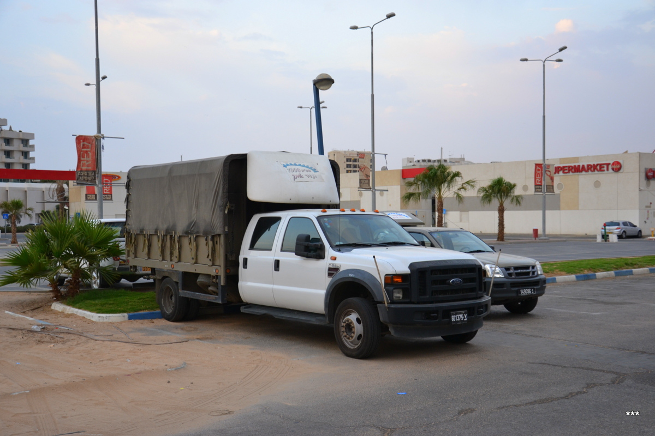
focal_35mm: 42
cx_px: 328
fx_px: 764
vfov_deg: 31.9
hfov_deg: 46.4
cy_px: 218
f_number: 5
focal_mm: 28
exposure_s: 1/100
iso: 400
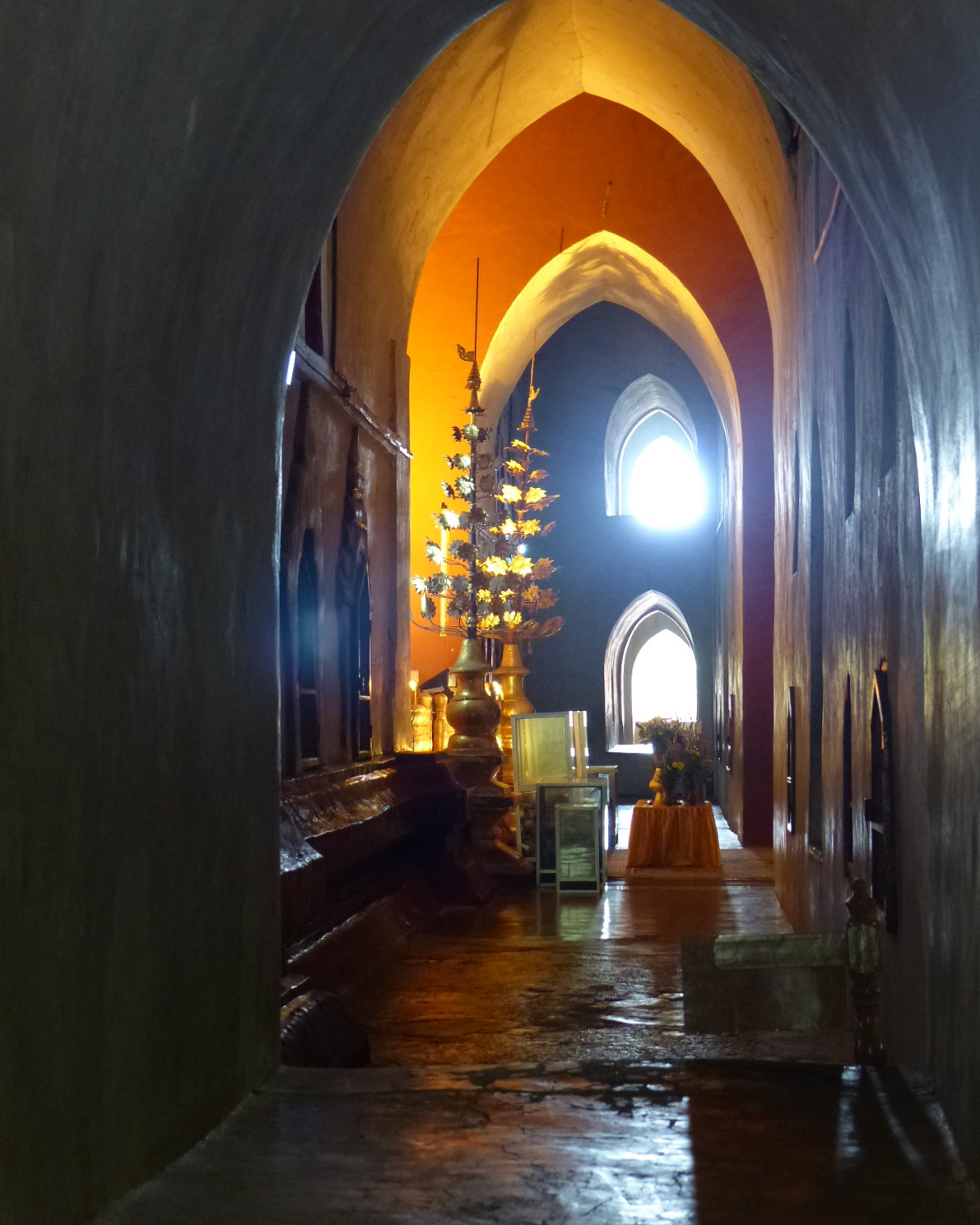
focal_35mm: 64
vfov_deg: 29.6
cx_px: 493
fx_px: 2321
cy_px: 581
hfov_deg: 23.8
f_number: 2.8
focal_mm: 10.9
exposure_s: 1/13
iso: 400
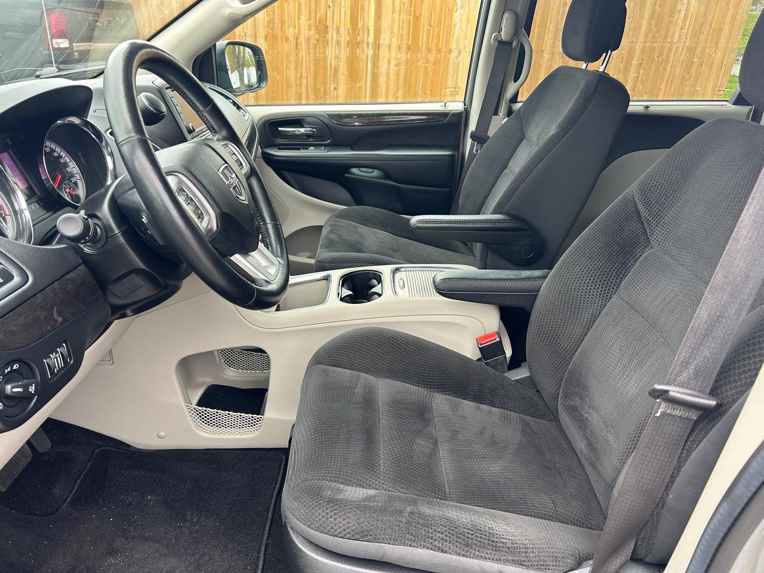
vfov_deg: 53.1
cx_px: 382
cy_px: 286
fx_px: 574
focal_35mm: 26
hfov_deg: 67.3
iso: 40
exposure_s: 1/121
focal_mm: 5.7
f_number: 1.5
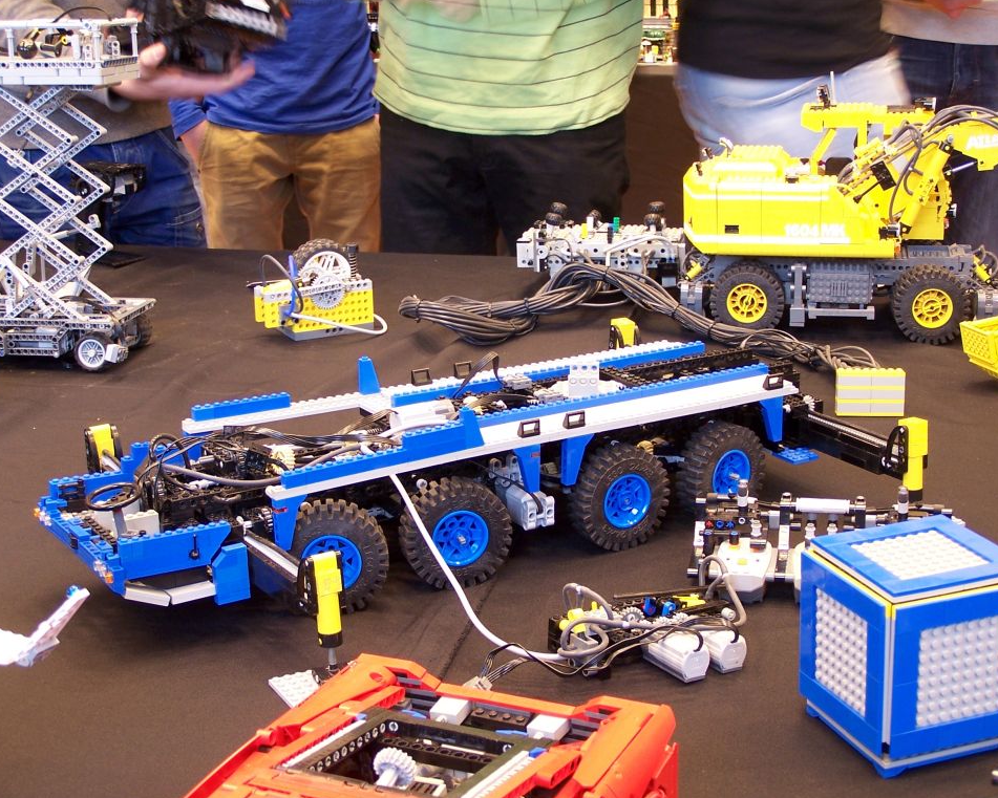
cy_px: 398
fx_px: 1831
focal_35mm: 62
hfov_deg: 30.5
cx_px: 524
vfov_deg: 24.6
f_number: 3.1
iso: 80
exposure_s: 1/3
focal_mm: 9.8
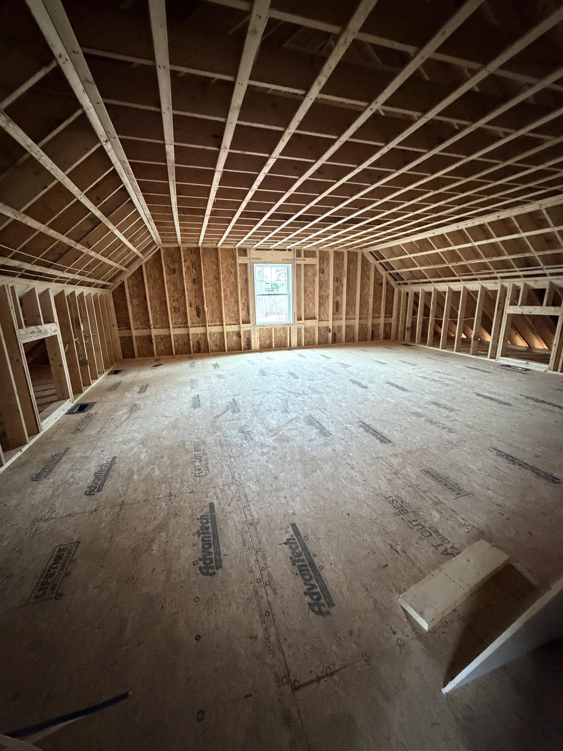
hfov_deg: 85.7
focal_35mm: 14
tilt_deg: -14.3
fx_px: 304
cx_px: 282
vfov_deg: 102.1
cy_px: 376
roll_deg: +1.2
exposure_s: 1/52
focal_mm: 2.22
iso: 1250
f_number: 2.2
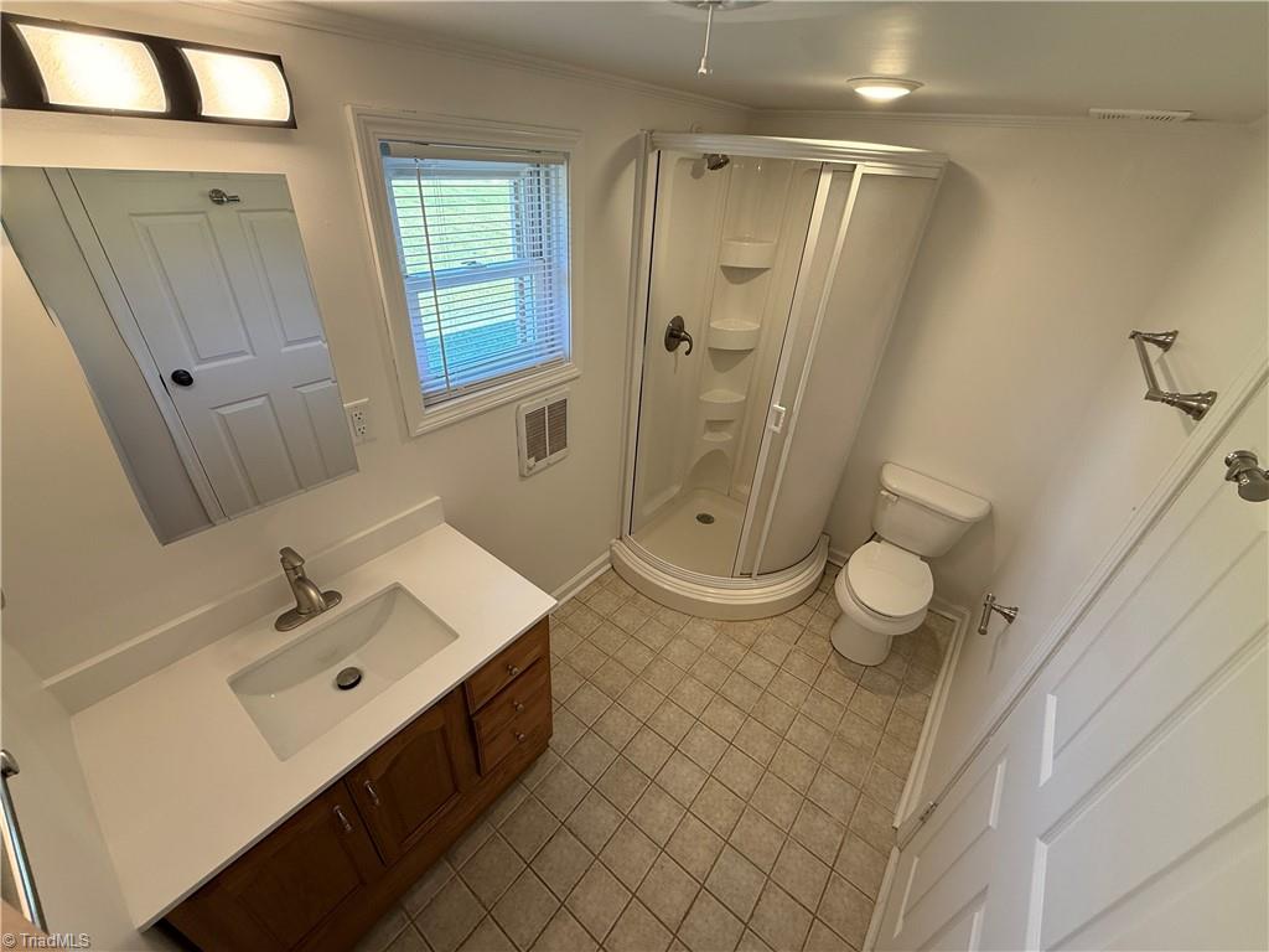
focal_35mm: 14
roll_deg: -3.9
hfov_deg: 102.1
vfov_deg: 85.7
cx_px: 634
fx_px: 513
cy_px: 476
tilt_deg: -31.7
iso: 125
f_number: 2.2
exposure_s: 1/120
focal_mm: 2.22
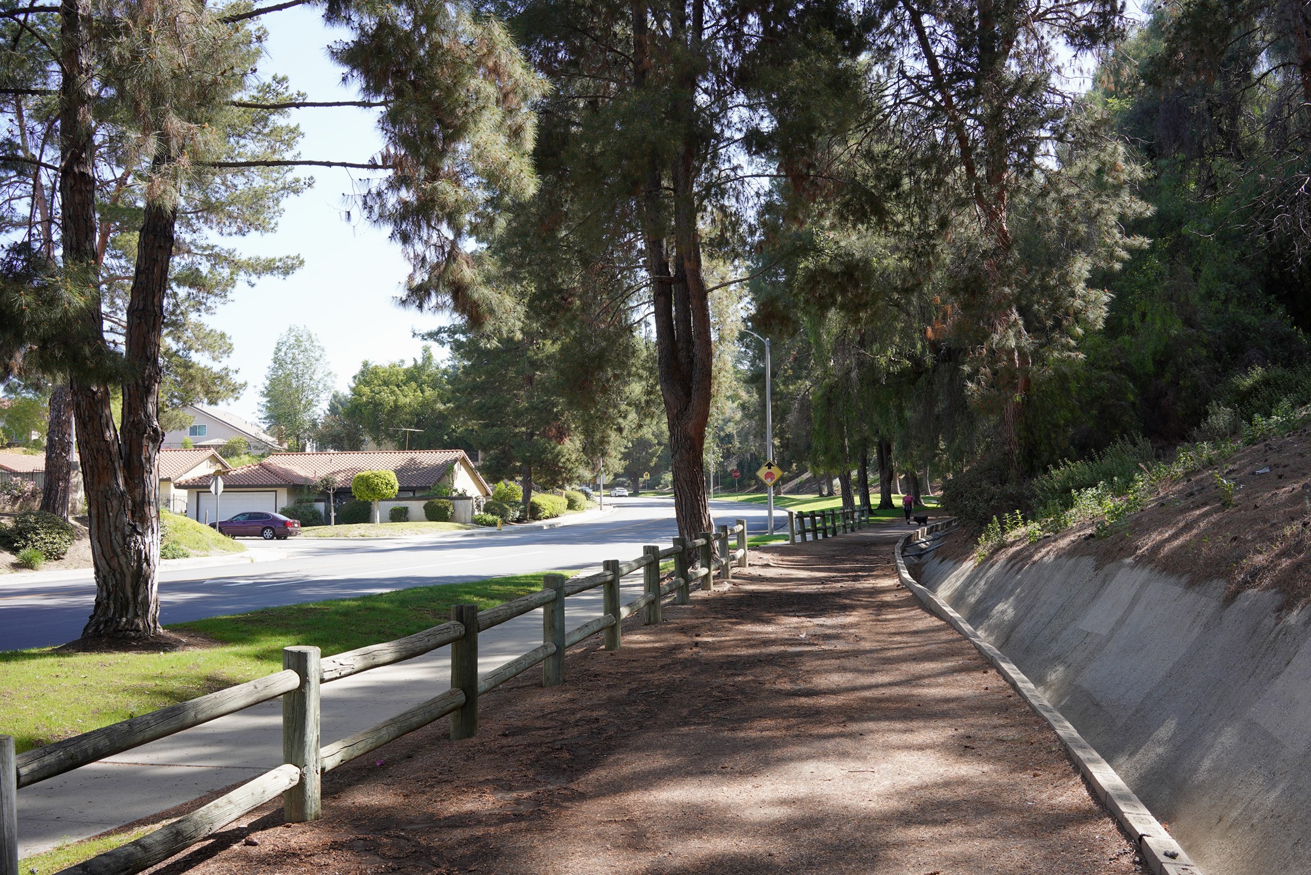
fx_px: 1275
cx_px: 656
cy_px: 438
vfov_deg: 37.9
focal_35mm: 35
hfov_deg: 54.4
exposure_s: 1/80
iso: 200
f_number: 9
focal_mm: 35
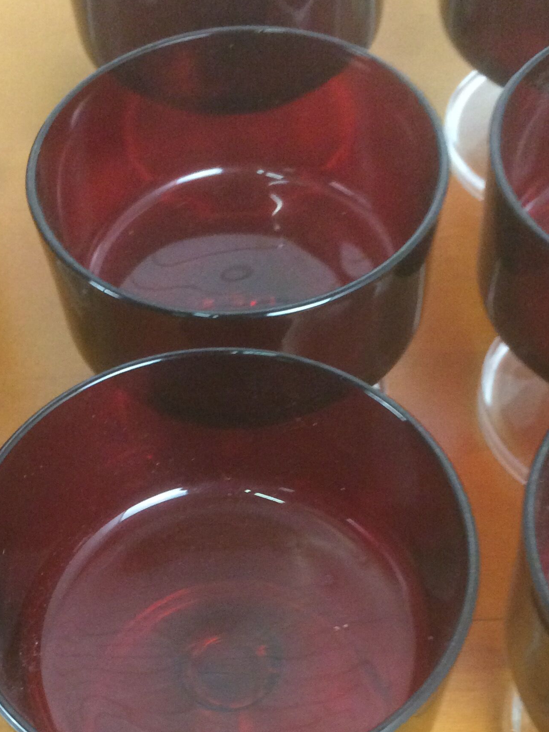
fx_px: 1163
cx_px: 232
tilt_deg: -61.1
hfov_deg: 26.5
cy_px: 562
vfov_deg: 34.1
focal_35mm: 55
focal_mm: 4.15
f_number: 2.2
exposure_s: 1/33
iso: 320
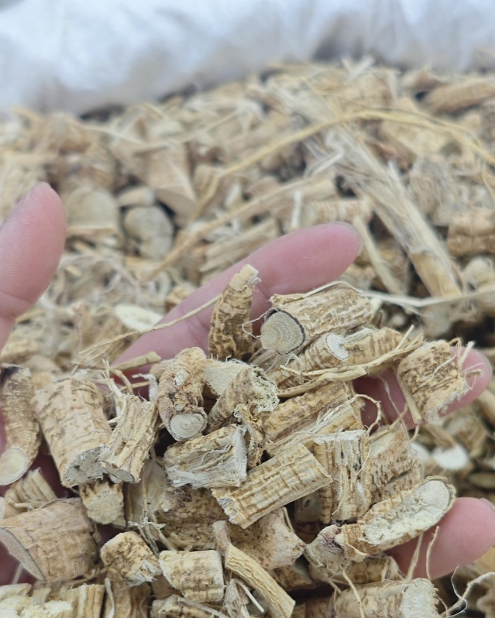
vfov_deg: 31.2
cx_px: 251
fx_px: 1098
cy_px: 409
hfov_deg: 25.4
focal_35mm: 60
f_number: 1.42
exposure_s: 1/100
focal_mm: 6.68
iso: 125
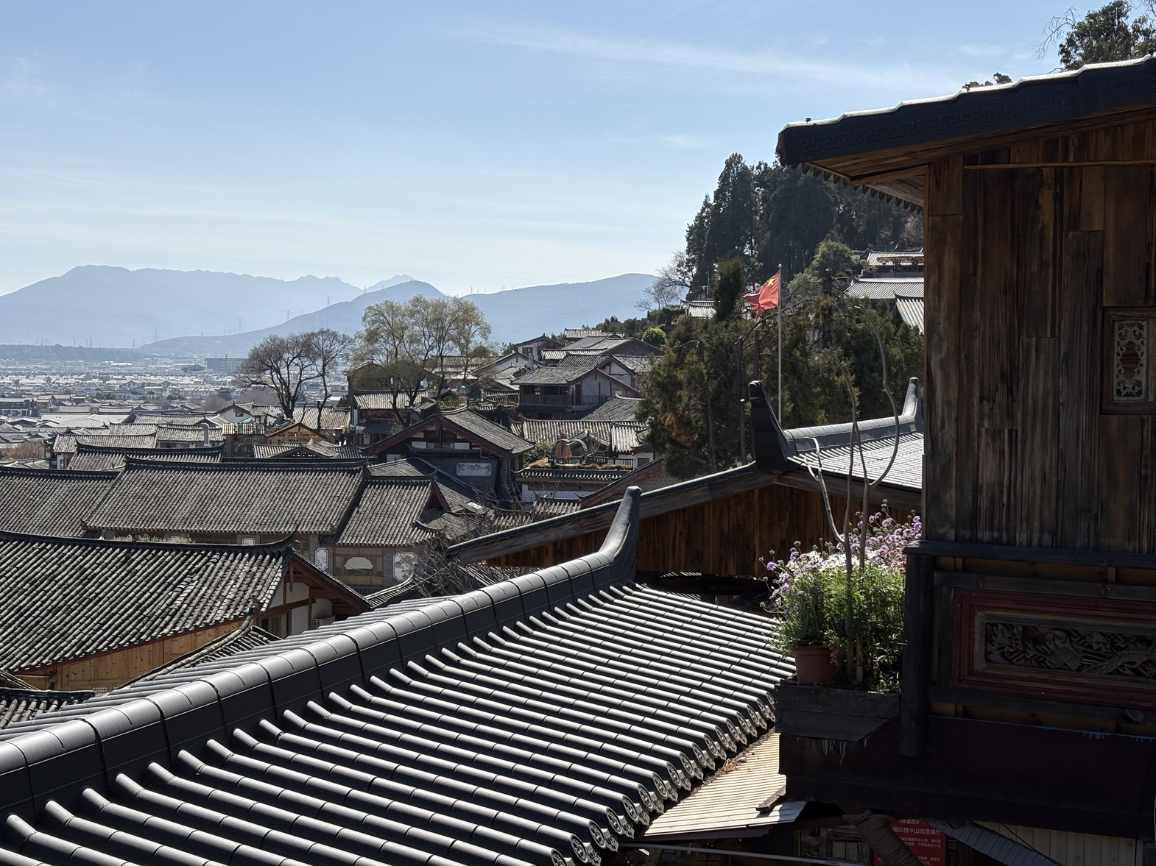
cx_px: 568
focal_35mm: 53
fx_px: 1770
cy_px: 435
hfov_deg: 36.2
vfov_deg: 27.5
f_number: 1.6
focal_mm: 5.96
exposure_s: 1/4630
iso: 32
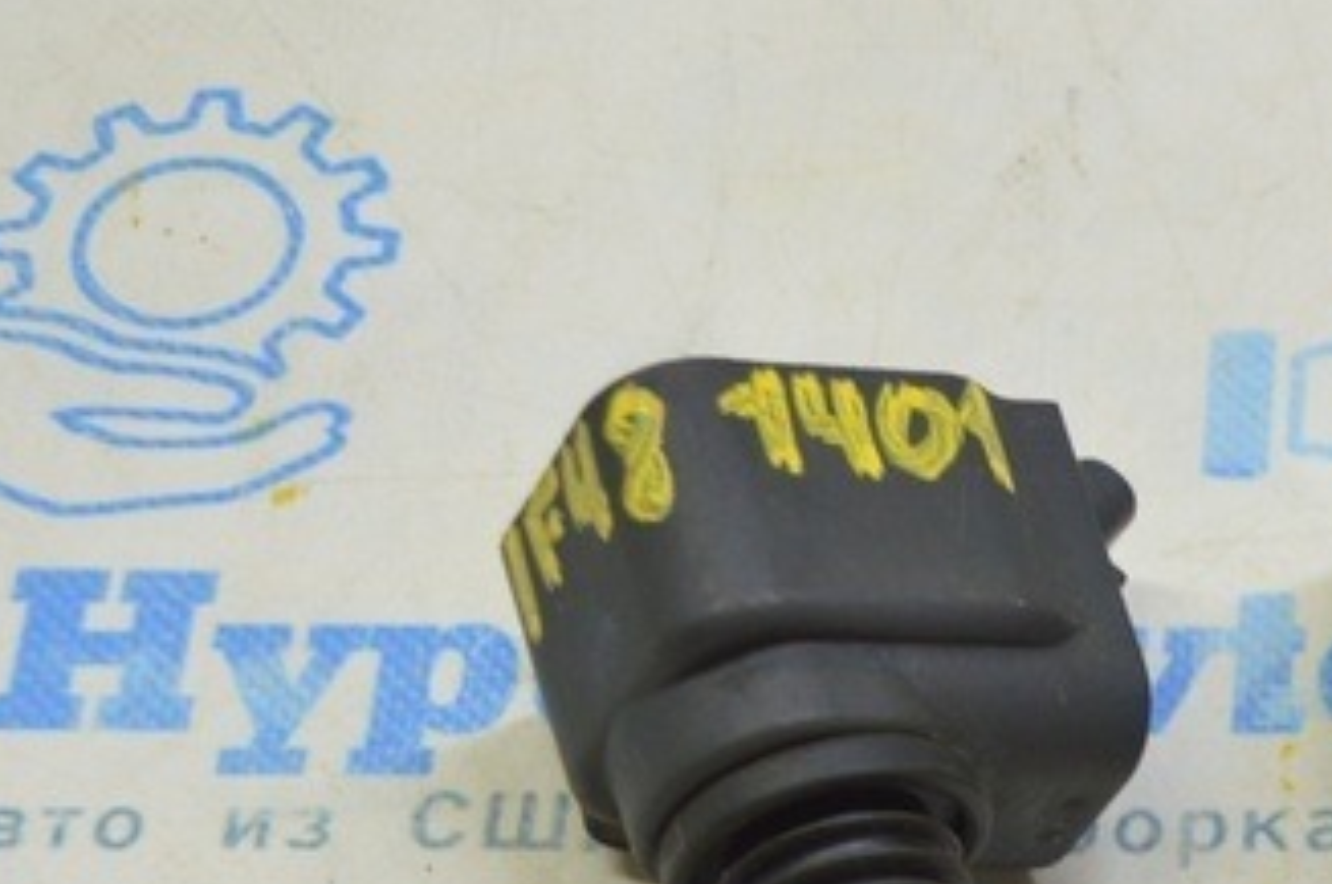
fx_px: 5209
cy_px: 1224
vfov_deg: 9.5
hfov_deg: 13.9
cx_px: 1784
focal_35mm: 141
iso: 400
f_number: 5.6
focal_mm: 30
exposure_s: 1/25
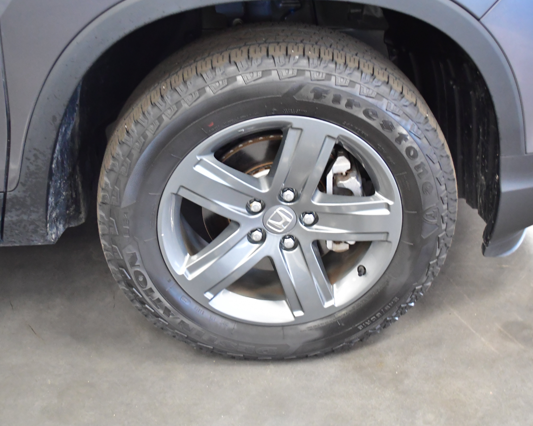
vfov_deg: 29.4
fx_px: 814
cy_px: 215
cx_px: 289
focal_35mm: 52
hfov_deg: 36.2
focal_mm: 29
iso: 3600
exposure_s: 1/40
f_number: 4.5
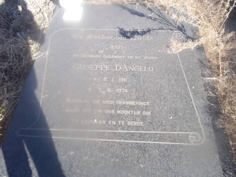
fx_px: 218
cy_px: 88
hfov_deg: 56.8
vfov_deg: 44.2
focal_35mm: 32
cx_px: 118
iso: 80
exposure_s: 1/160
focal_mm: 5.7
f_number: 5.5
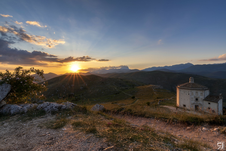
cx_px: 113
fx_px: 94
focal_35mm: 15
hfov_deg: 100.4
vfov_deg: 77.3
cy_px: 76
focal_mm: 15
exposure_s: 1/20
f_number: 13
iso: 64
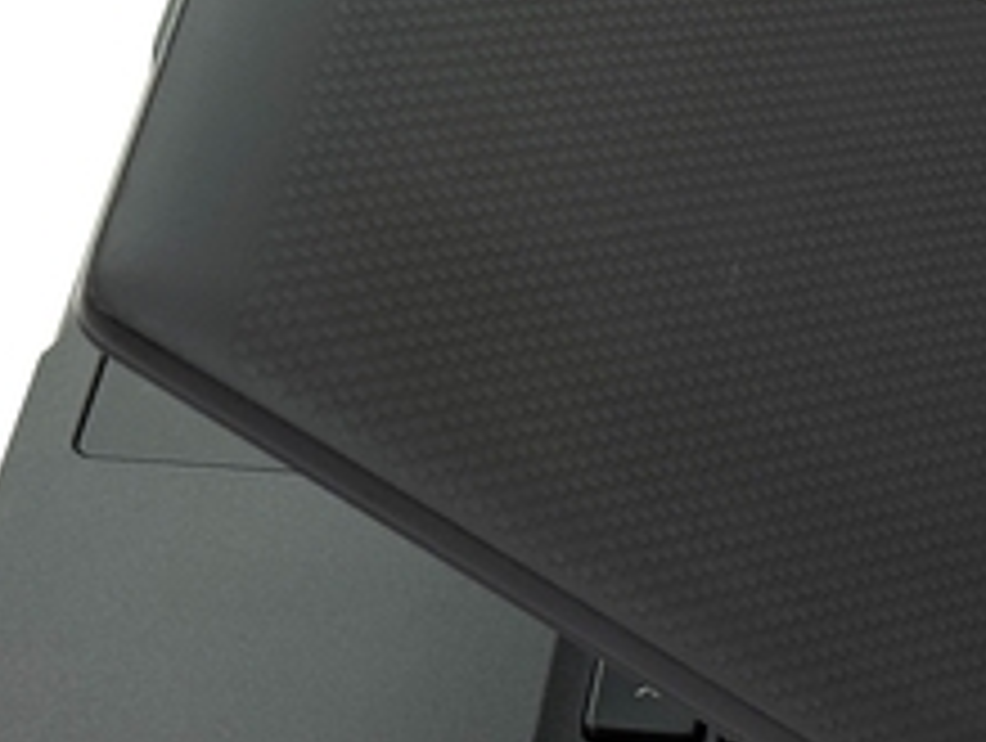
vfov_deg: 8.5
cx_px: 761
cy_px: 139
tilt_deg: -38.7
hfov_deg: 11.2
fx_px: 4993
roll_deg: +2.3
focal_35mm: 175
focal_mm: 6.76
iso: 50
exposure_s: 1/121
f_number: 1.78
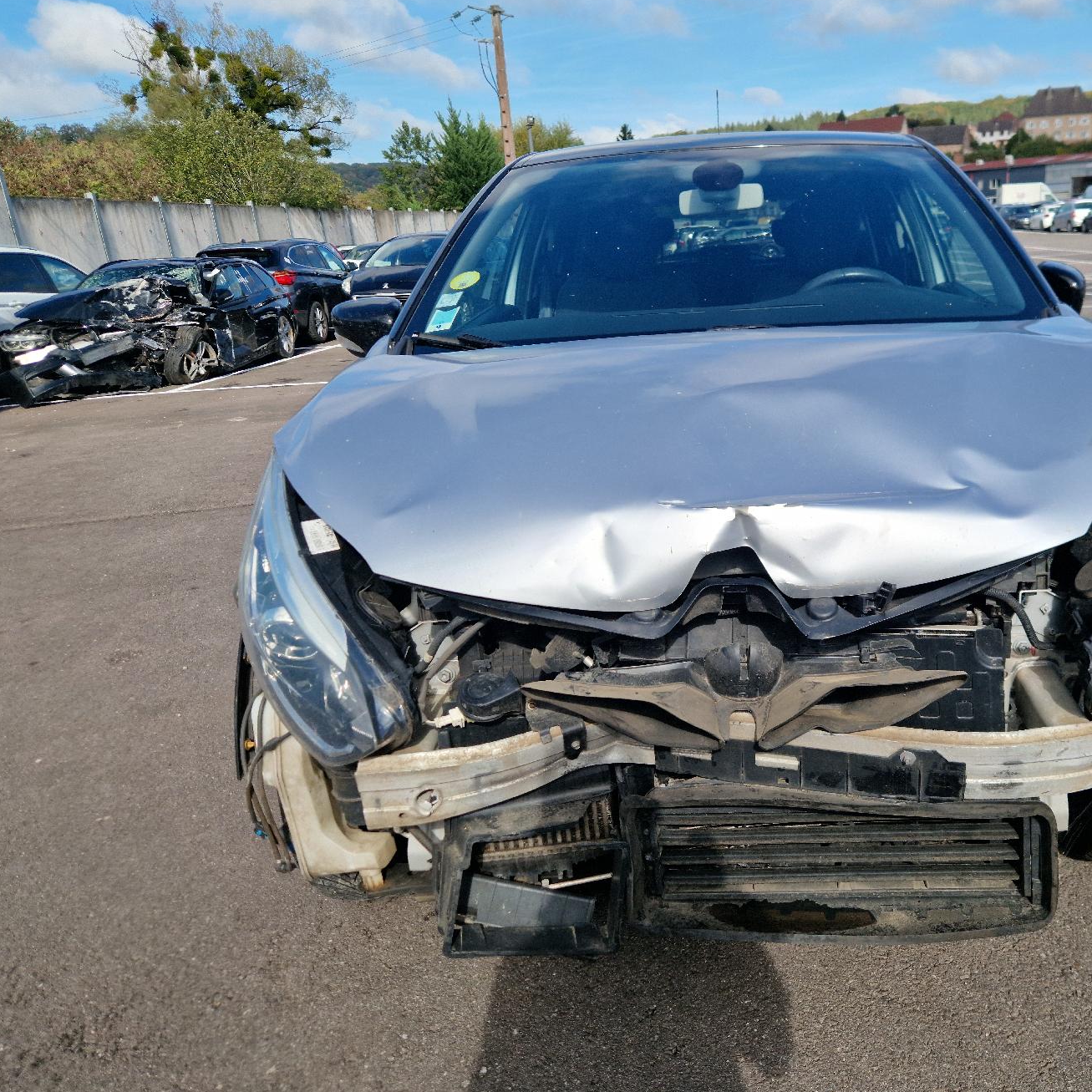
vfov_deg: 57.3
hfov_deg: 56.0
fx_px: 999
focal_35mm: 28
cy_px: 551
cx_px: 735
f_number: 1.8
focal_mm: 5.4
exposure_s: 1/1250
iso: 50
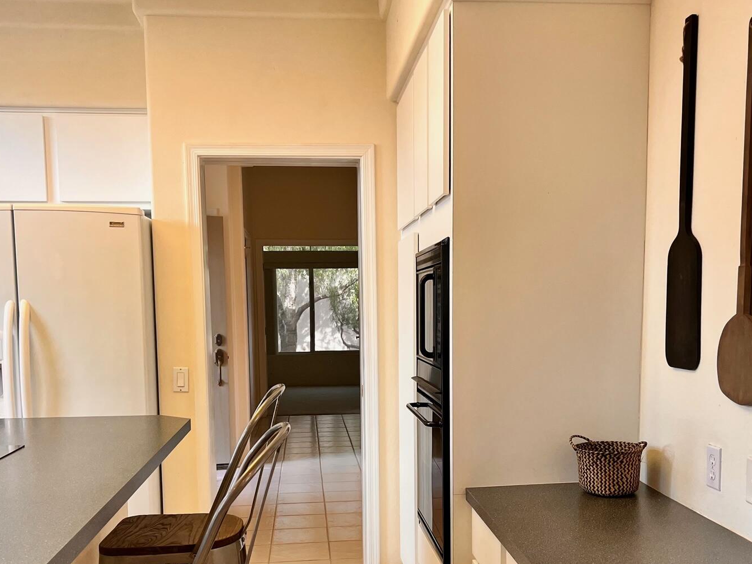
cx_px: 391
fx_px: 847
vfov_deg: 36.4
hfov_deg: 47.9
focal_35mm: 39
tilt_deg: -5.6
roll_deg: +1.3
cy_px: 386
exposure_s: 1/120
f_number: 1.5
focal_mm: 5.7
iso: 64
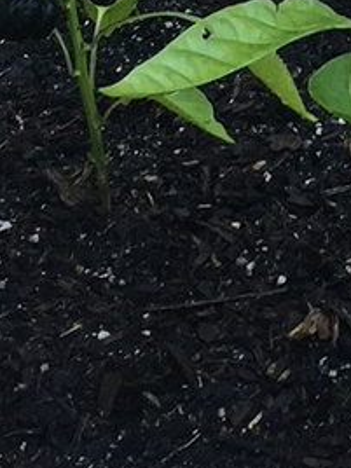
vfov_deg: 10.6
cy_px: -554
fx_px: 2244
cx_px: 529
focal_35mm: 166
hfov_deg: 8.7
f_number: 2.2
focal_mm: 4.15
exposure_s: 1/120
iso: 50
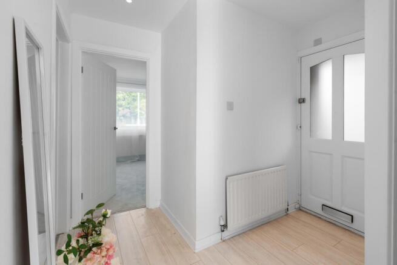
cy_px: 132
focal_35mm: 16
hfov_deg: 96.7
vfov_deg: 73.8
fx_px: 176
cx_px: 198
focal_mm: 16
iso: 400
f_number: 9
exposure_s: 1/30
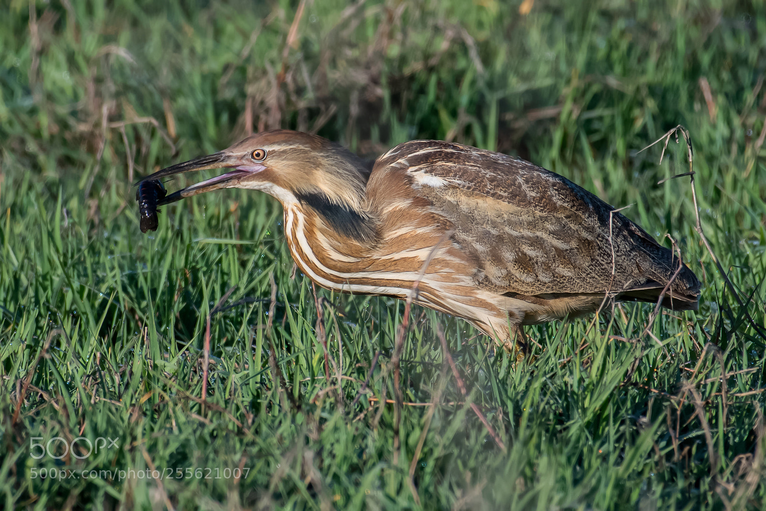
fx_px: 15959
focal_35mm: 750
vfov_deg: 1.8
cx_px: 383
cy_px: 256
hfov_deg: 2.7
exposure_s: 1/1250
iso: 500
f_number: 6.3
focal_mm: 500
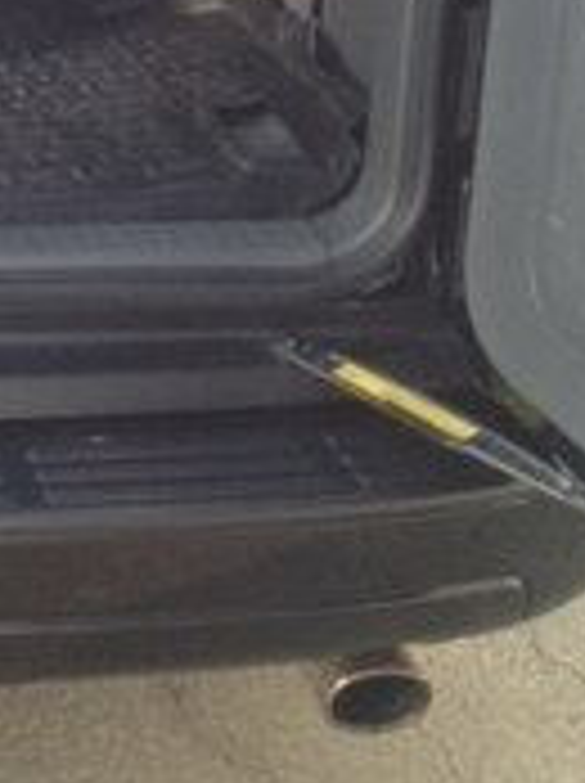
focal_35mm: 100
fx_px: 2259
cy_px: -212
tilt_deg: -16.4
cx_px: -176
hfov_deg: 14.2
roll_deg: -2.2
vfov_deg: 18.4
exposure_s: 1/141
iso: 50
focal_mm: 4.28
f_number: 2.4
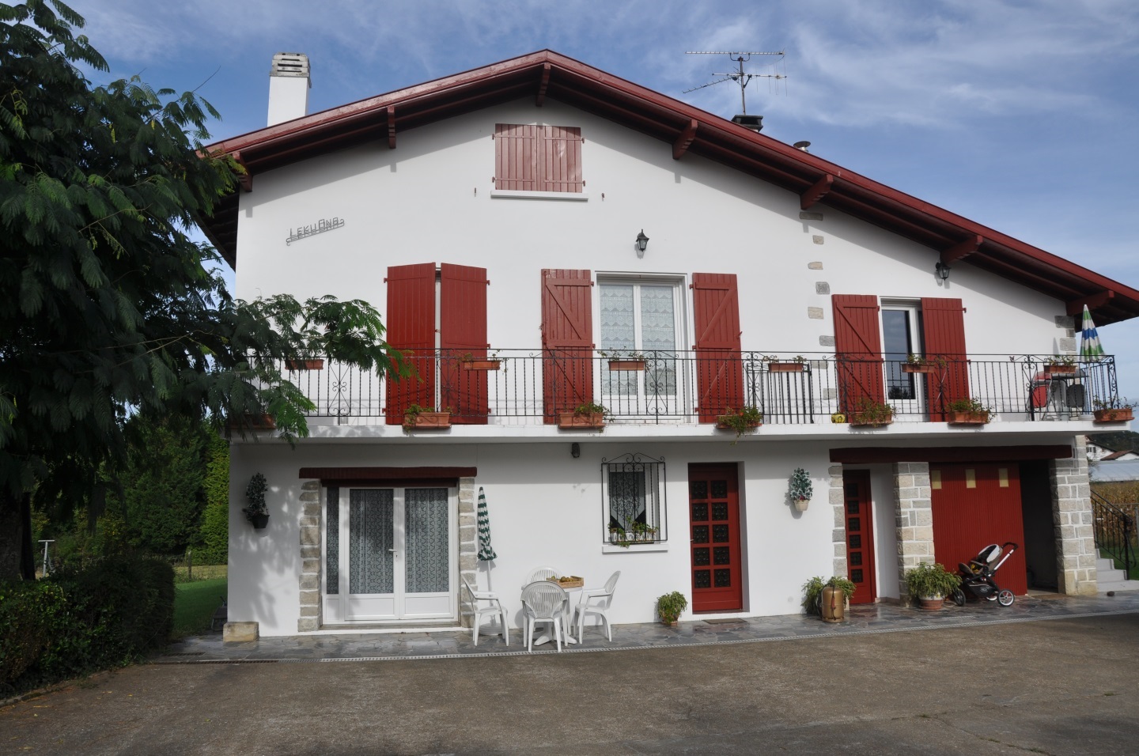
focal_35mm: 27
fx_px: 853
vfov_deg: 47.8
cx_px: 570
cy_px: 378
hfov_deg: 67.5
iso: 200
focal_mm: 18
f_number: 10
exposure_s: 1/400
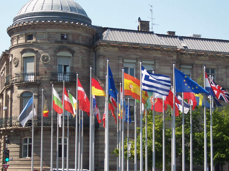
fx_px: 754
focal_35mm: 114
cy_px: 86
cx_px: 114
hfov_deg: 17.3
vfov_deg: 13.0
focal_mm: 17.6
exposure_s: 1/180
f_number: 5.6
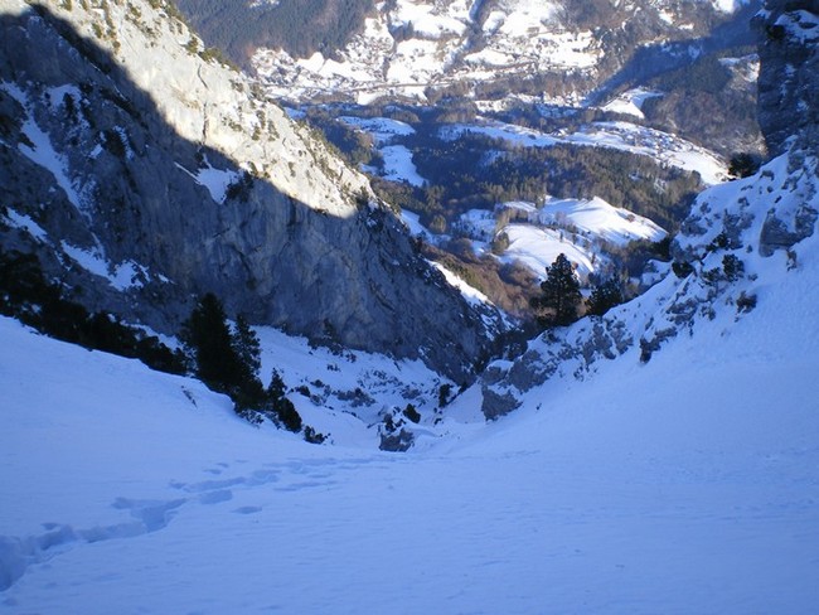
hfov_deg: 49.0
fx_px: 899
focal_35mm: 38
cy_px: 308
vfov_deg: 37.7
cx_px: 410
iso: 64
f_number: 4.6
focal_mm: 6.3
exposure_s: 1/200
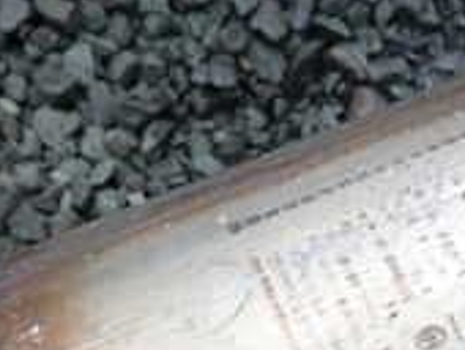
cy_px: 320
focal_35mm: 88
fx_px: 1184
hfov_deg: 21.8
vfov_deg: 16.6
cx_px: 399
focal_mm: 4.5
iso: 100
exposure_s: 1/500
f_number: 2.8
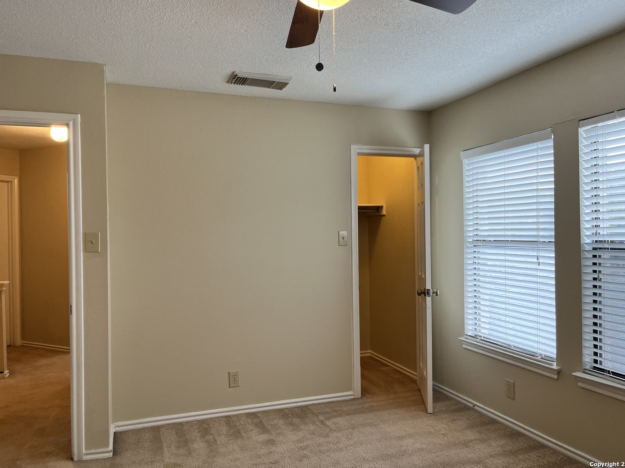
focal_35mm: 27
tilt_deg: -0.1
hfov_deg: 65.3
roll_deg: +0.6
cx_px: 314
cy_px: 232
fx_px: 487
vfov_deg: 51.3
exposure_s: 1/60
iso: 80
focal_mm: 5.1
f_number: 1.6
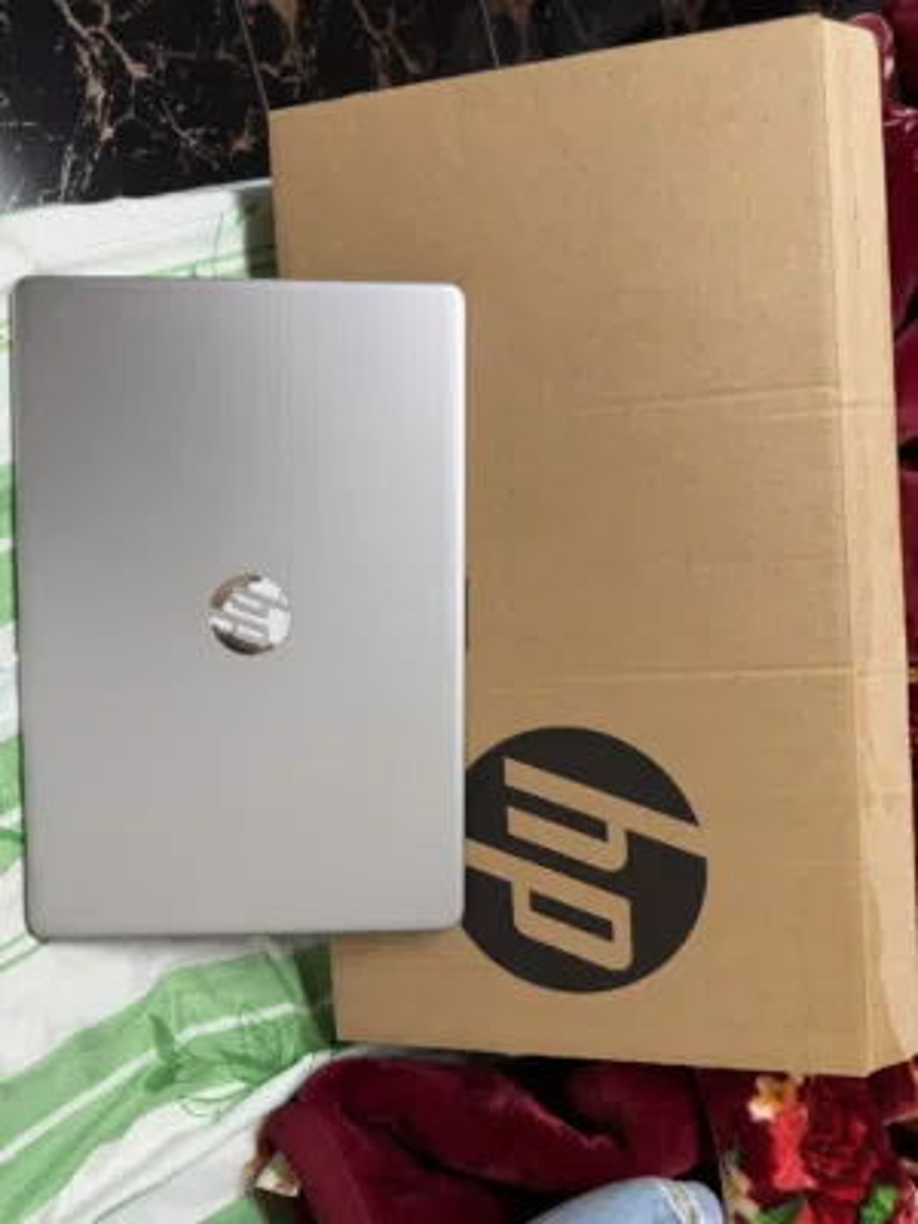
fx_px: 849
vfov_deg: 71.6
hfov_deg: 56.8
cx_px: 459
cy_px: 612
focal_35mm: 24
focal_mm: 6.76
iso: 160
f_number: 1.78
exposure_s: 1/50
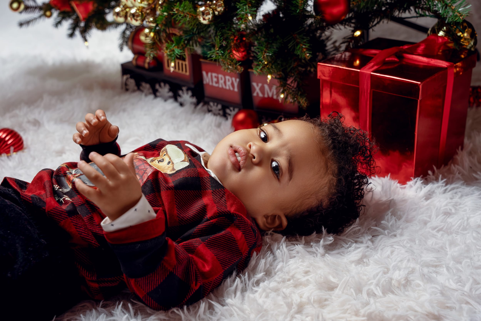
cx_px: 240
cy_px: 160
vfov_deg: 29.4
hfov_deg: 43.0
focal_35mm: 46
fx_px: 611
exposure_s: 1/125
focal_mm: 45.7
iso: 100
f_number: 5.6
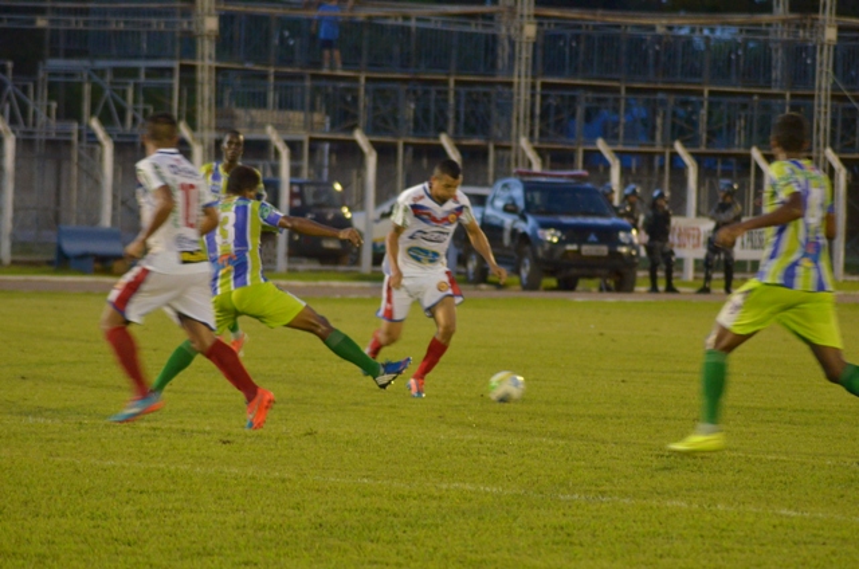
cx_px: 430
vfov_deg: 5.1
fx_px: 6430
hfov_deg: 7.6
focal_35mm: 270
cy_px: 284
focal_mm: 180
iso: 1600
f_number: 4.8
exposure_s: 1/125
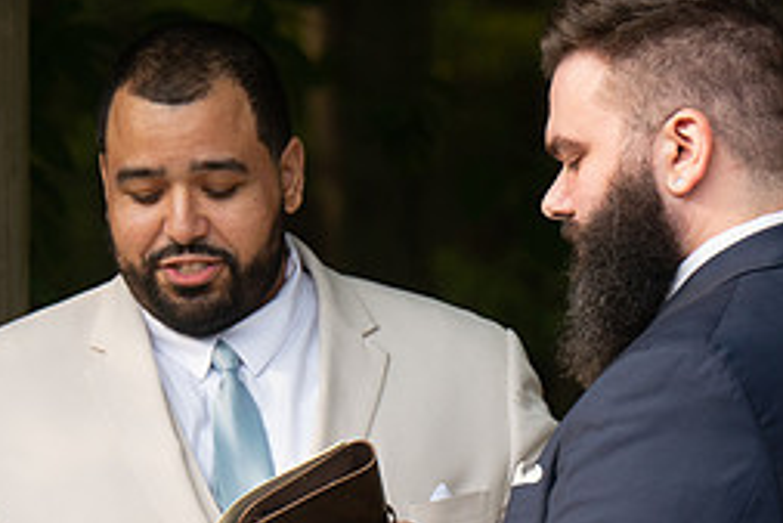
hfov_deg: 4.8
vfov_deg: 3.2
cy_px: 633
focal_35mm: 429
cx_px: 575
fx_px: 9336
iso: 640
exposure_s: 1/800
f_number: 4.5
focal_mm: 135
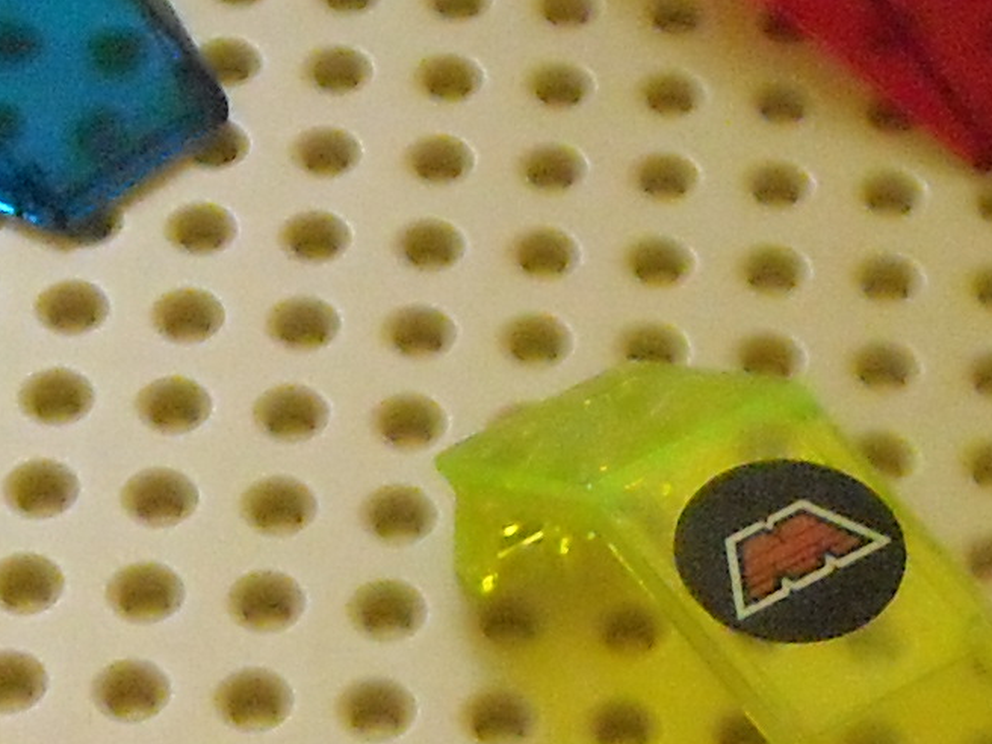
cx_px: 526
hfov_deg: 12.0
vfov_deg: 9.0
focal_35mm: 164
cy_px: 832
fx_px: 4700
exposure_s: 1/91
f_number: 2.8
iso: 800
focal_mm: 5.7
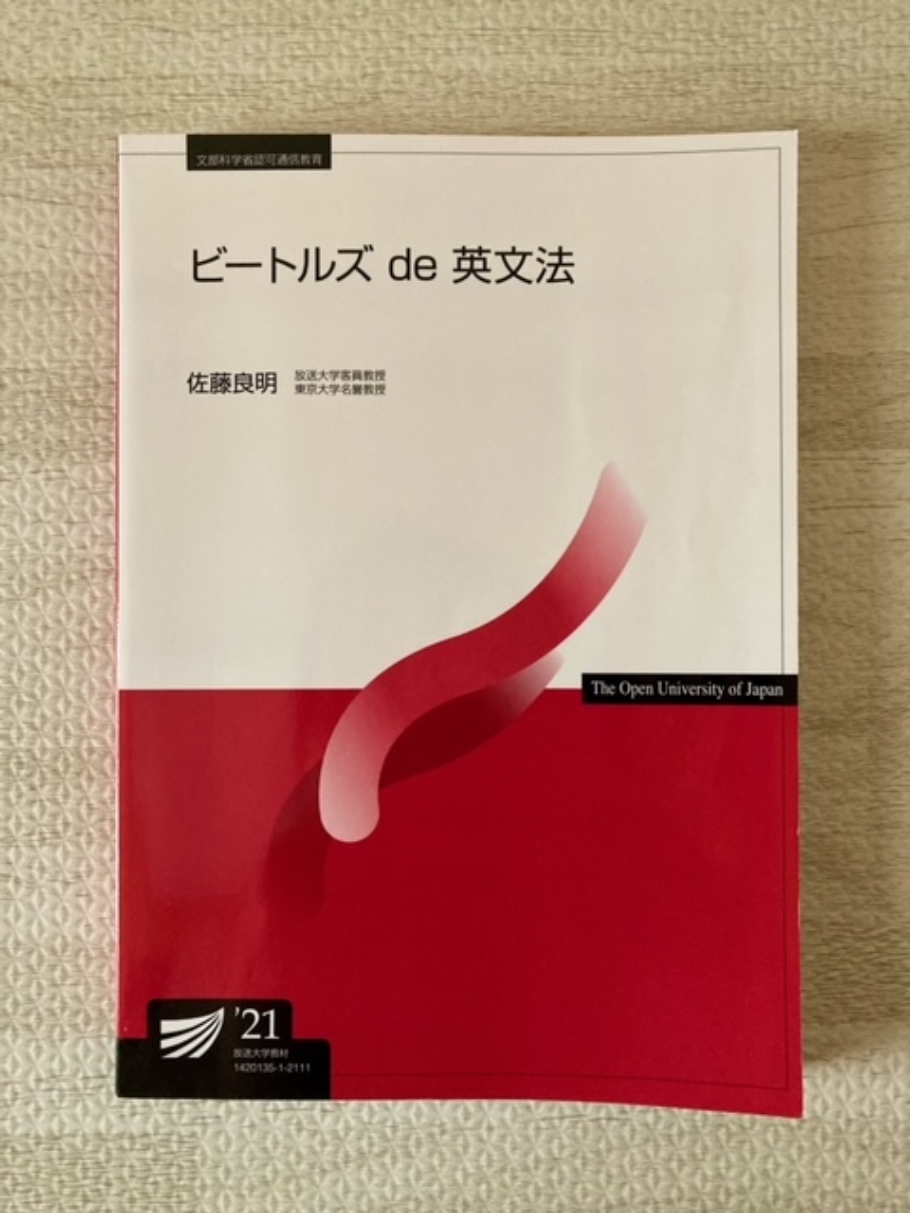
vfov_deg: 63.4
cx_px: 455
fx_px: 981
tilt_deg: -89.4
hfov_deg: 49.7
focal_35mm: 28
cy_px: 606
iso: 400
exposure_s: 1/40
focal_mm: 3.99
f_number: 1.8
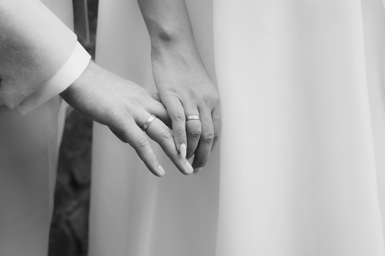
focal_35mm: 70
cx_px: 192
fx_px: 749
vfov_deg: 19.5
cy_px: 128
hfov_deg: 28.8
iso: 500
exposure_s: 1/100
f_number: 5
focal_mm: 70
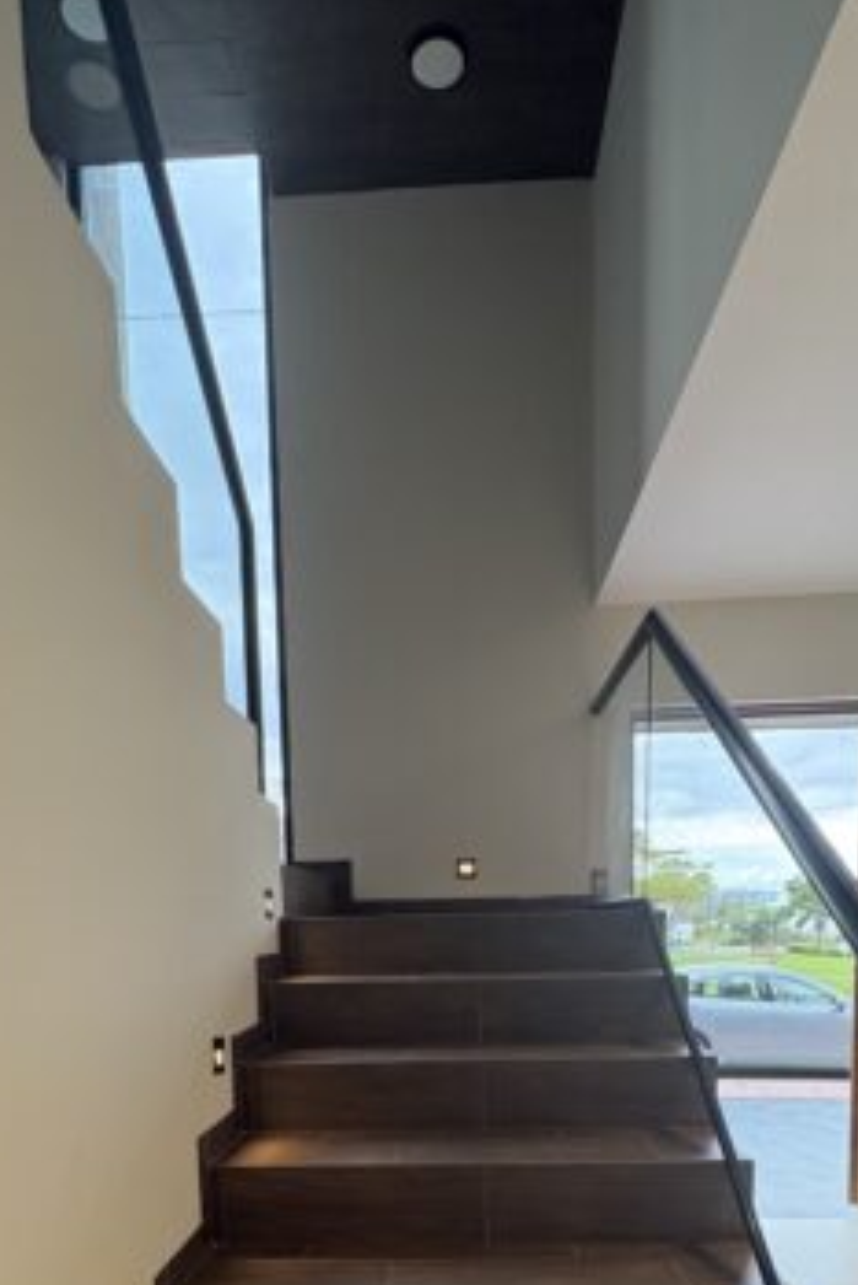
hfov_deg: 51.3
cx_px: 427
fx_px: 893
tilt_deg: -6.9
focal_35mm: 25
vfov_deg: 65.1
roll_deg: +0.0
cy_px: 1027
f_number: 2.2
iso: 250
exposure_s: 1/60
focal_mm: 2.22
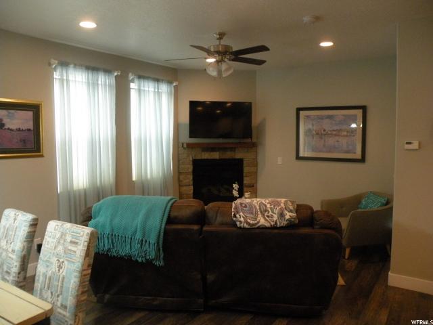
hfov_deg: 65.3
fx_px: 338
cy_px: 162
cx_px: 216
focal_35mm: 27
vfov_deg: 51.4
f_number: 2.8
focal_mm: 4.7
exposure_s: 1/51.3
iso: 400
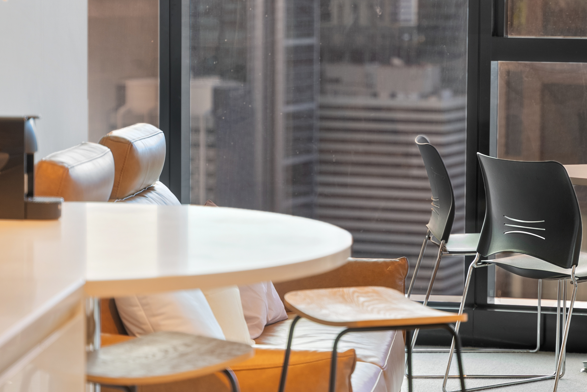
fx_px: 2072
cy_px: 168
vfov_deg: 10.8
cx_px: 406
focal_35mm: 127
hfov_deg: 16.1
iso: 200
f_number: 2.8
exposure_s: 1/4
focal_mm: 70
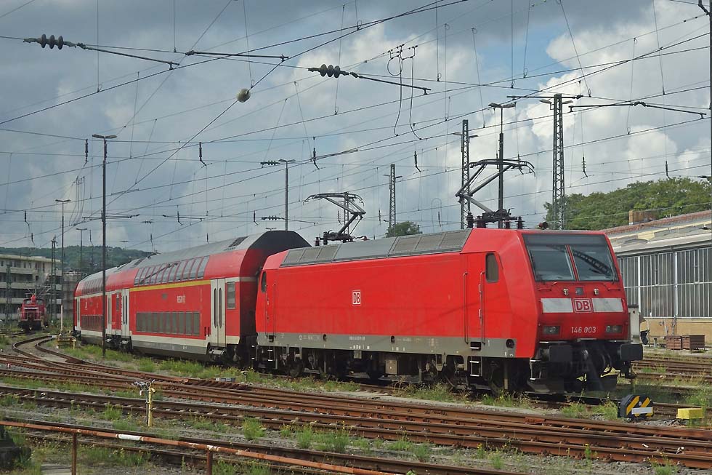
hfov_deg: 39.6
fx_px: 989
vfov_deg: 27.0
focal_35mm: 50
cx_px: 356
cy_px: 238
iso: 250
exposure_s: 1/640
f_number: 5.6
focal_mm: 18.66
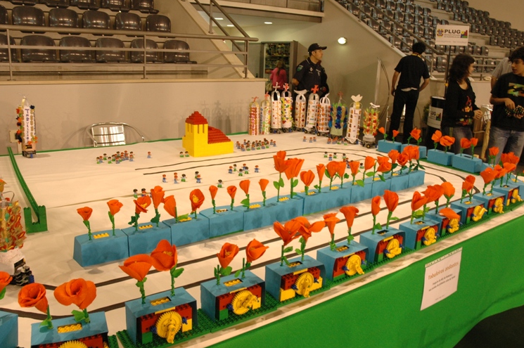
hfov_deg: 63.7
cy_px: 168
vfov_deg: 44.9
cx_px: 255
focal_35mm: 29
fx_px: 422
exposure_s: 1/30
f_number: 5.6
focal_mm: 18
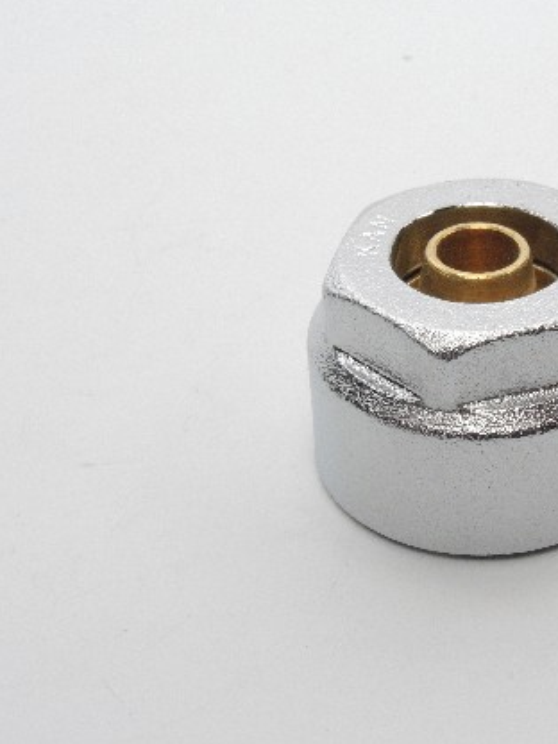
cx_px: 485
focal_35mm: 77
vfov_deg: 25.3
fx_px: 1655
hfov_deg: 18.9
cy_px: 331
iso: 400
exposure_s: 1/400
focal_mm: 11
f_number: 8
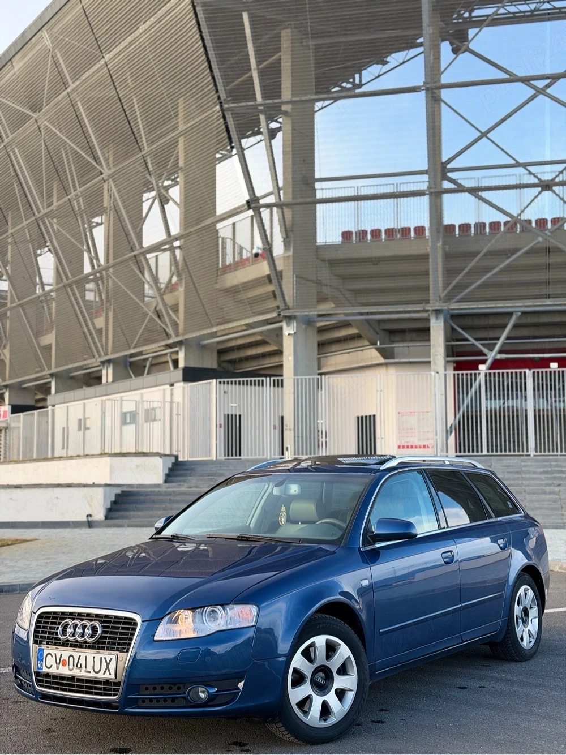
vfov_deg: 39.7
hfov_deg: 30.3
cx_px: 283
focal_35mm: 48
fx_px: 1047
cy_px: 378
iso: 64
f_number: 1.78
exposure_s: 1/719
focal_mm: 6.76
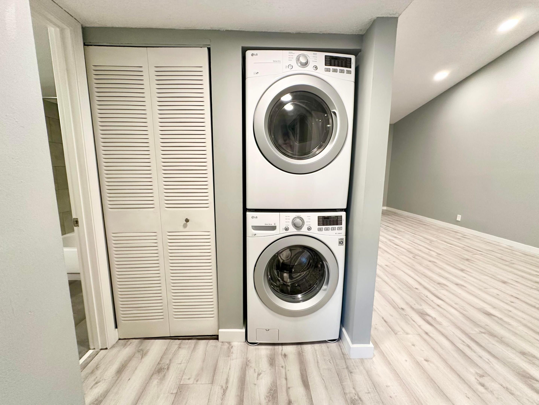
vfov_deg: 85.7
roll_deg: -1.0
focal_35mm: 14
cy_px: 202
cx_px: 270
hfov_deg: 102.1
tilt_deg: -7.8
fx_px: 218
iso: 200
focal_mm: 2.22
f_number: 2.2
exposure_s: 1/60
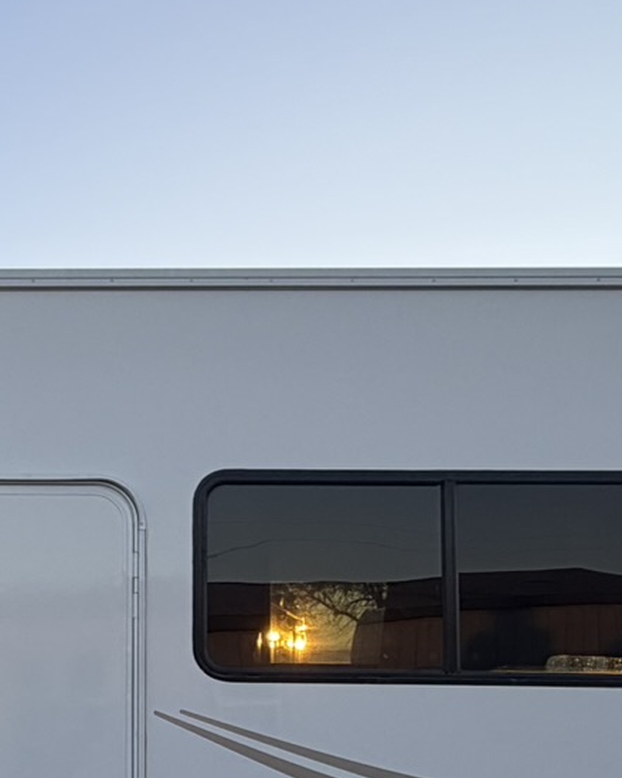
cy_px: 616
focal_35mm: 51
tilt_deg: +3.9
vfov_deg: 35.5
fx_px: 1174
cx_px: -1
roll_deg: +0.5
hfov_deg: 27.9
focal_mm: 2.22
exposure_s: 1/289
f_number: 2.2
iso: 50
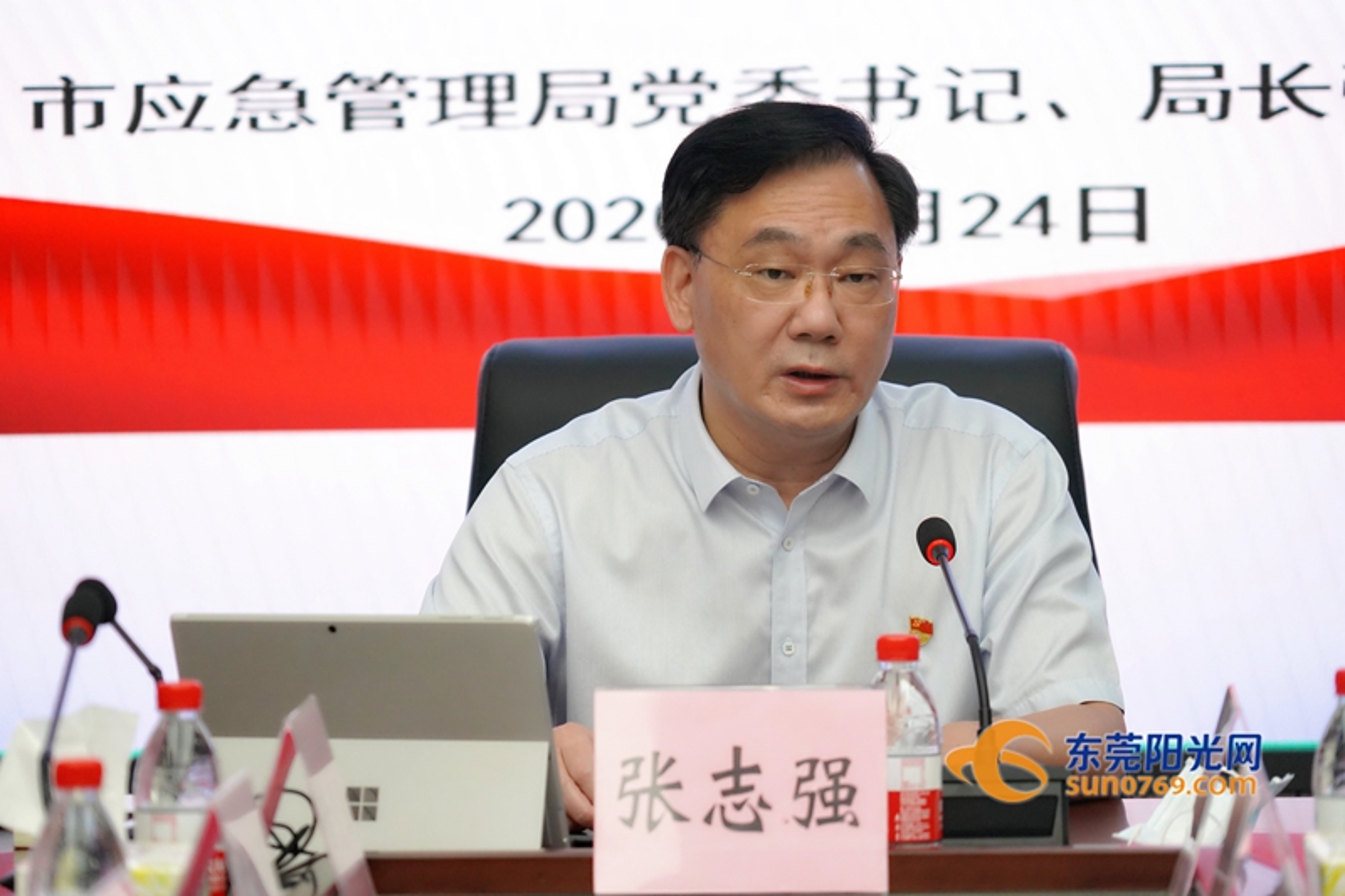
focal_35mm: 237
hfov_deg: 8.7
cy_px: 448
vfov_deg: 5.8
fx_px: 8852
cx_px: 672
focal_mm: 237
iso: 4000
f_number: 6.3
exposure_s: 1/250
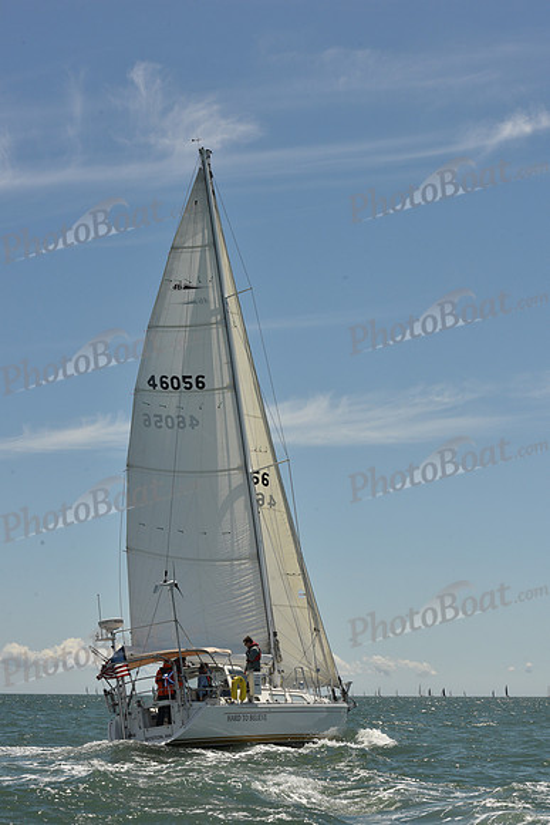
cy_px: 412
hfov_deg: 19.5
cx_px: 275
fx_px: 1603
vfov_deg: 28.8
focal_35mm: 70
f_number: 14
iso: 320
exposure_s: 1/800
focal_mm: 70
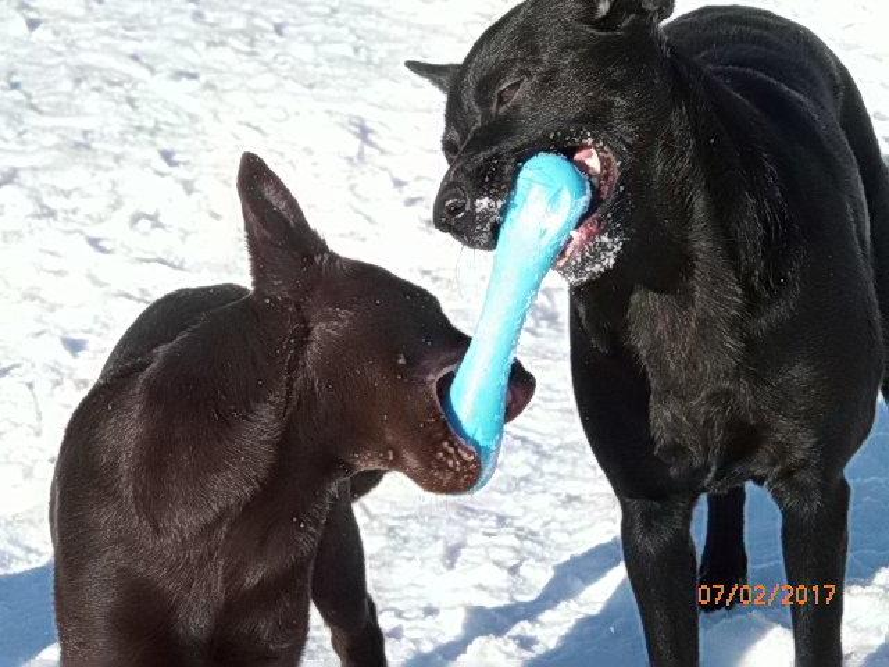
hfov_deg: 14.7
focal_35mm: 134
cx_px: 444
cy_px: 334
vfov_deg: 11.1
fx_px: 3441
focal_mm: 23.8
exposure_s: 1/600
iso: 200
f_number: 4.6
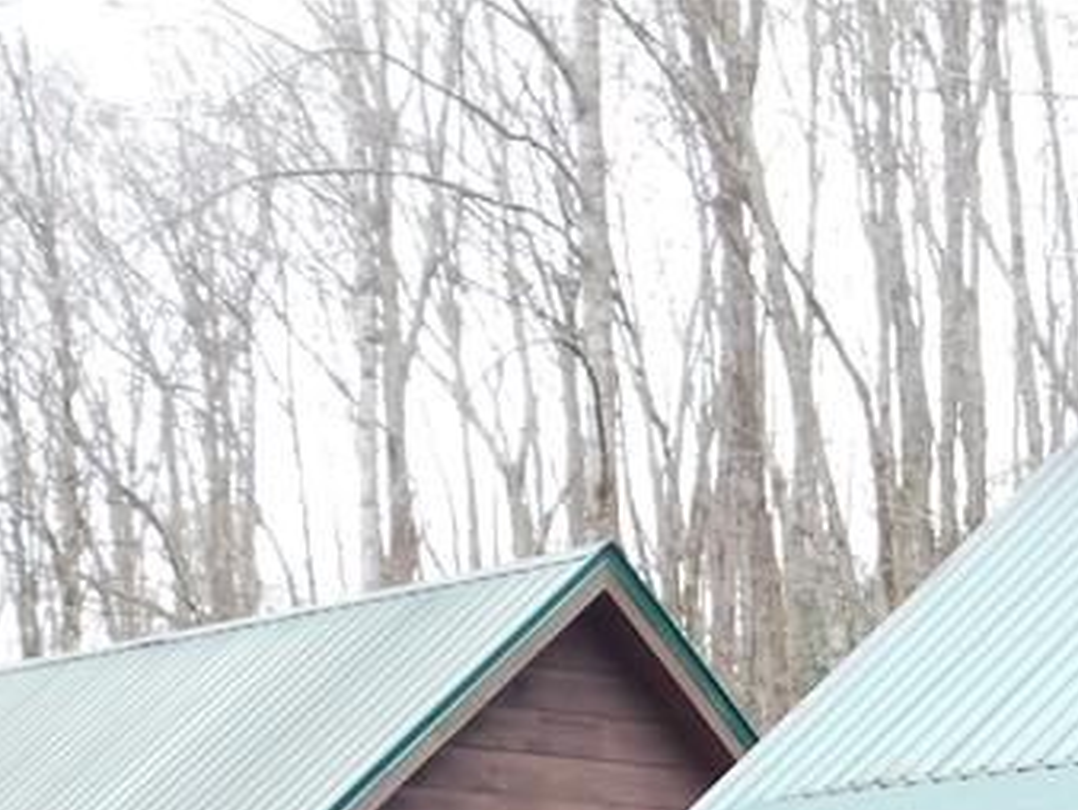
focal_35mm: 109
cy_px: 1218
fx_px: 3397
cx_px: 1553
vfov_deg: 12.9
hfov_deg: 16.6
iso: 125
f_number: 3.5
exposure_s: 1/50
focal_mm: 6.3
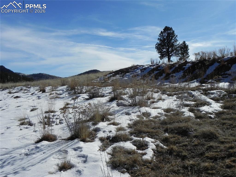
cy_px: 88
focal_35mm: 37
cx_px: 118
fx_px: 252
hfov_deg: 50.2
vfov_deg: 38.6
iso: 160
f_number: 8
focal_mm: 6.6
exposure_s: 1/1065
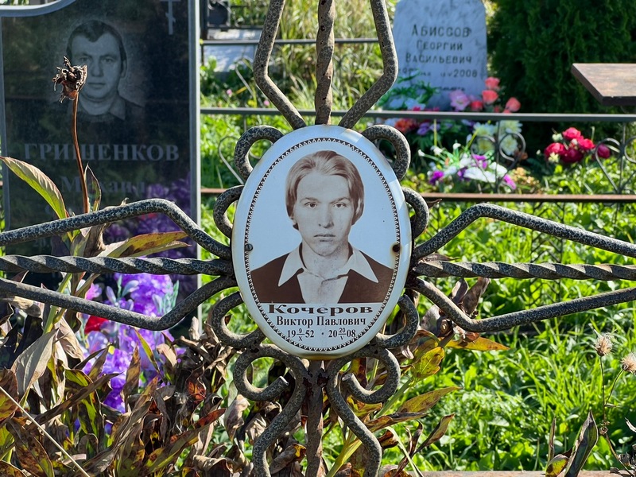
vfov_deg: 19.1
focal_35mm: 77
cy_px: 238
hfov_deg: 25.3
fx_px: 1415
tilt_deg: -16.0
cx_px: 318
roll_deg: -1.0
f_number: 2.8
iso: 32
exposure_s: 1/184
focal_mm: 9
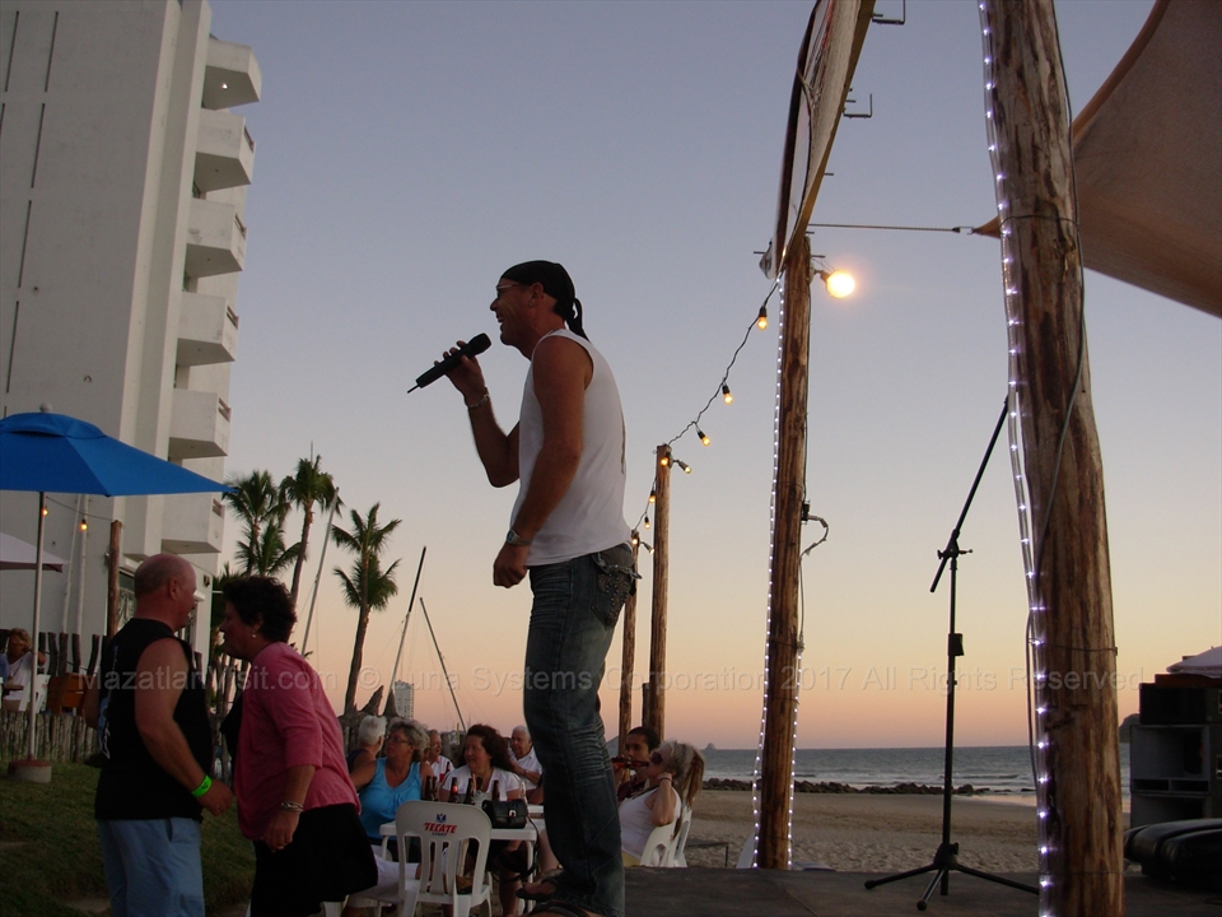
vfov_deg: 37.7
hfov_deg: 49.0
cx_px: 611
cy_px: 458
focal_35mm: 38
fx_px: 1341
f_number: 2.9
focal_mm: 6.3
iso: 50
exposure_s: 1/90.5
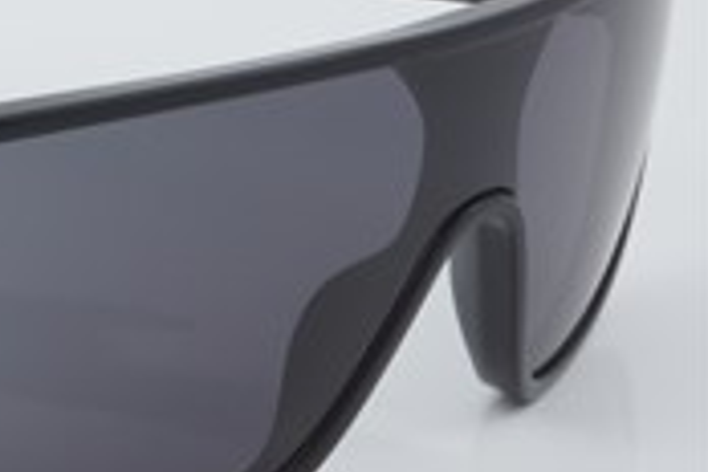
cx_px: -98
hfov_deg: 11.7
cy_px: 203
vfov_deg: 8.0
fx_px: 3382
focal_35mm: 172
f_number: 32
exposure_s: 1/3
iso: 100
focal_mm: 50
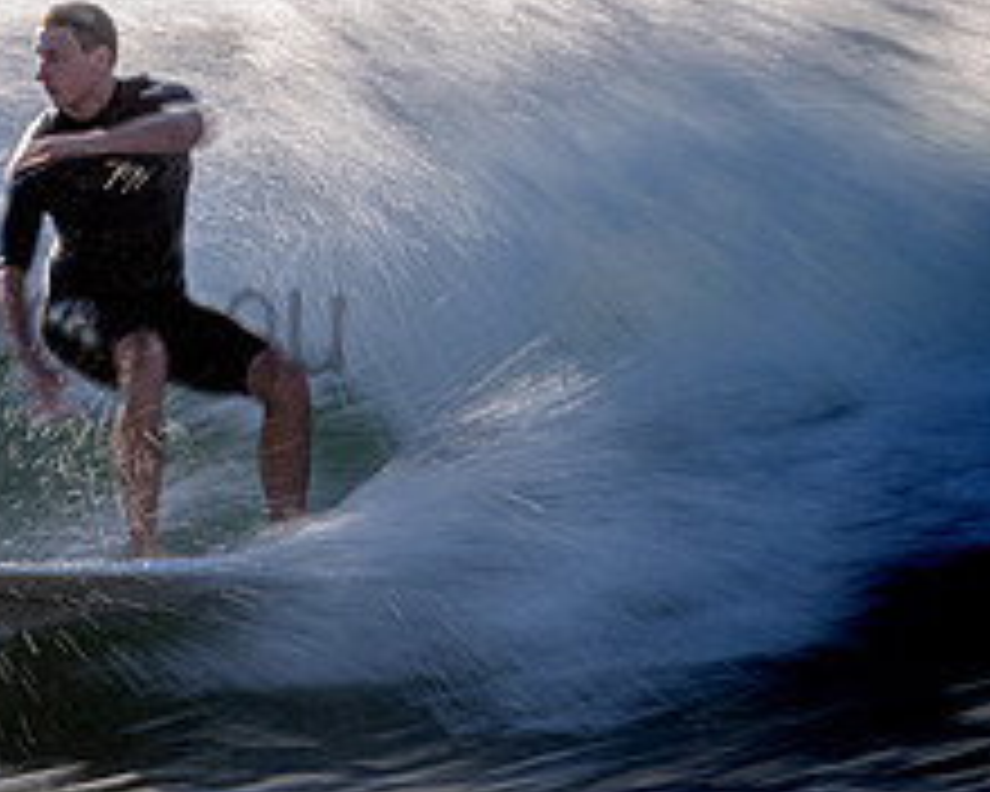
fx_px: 44097
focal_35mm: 1505
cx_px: 147
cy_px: 88
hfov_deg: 1.3
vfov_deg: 1.0
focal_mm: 500
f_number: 14
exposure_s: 1/20
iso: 31
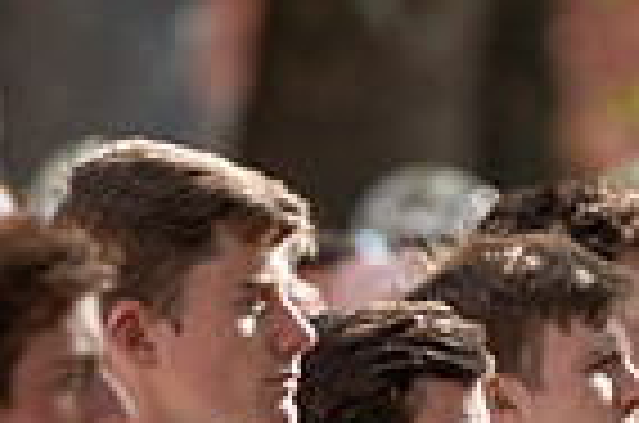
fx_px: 14487
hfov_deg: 2.5
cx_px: 292
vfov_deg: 1.7
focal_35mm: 818
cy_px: 774
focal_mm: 200
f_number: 2.8
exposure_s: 1/500
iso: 64
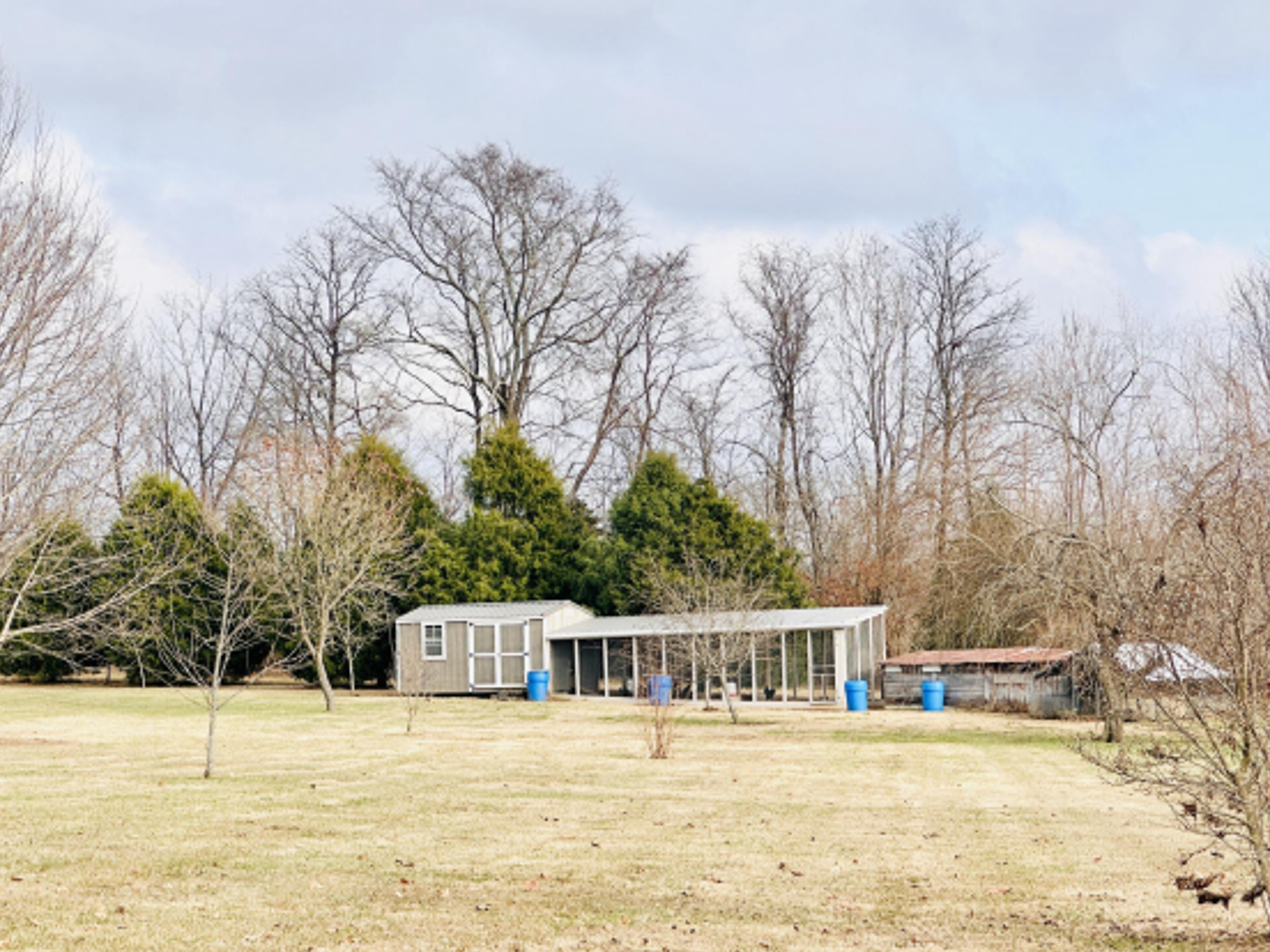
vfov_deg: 15.9
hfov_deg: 21.1
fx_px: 3412
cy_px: 550
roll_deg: +1.0
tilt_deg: +1.7
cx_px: 586
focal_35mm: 93
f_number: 2.8
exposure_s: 1/276
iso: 32
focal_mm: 9
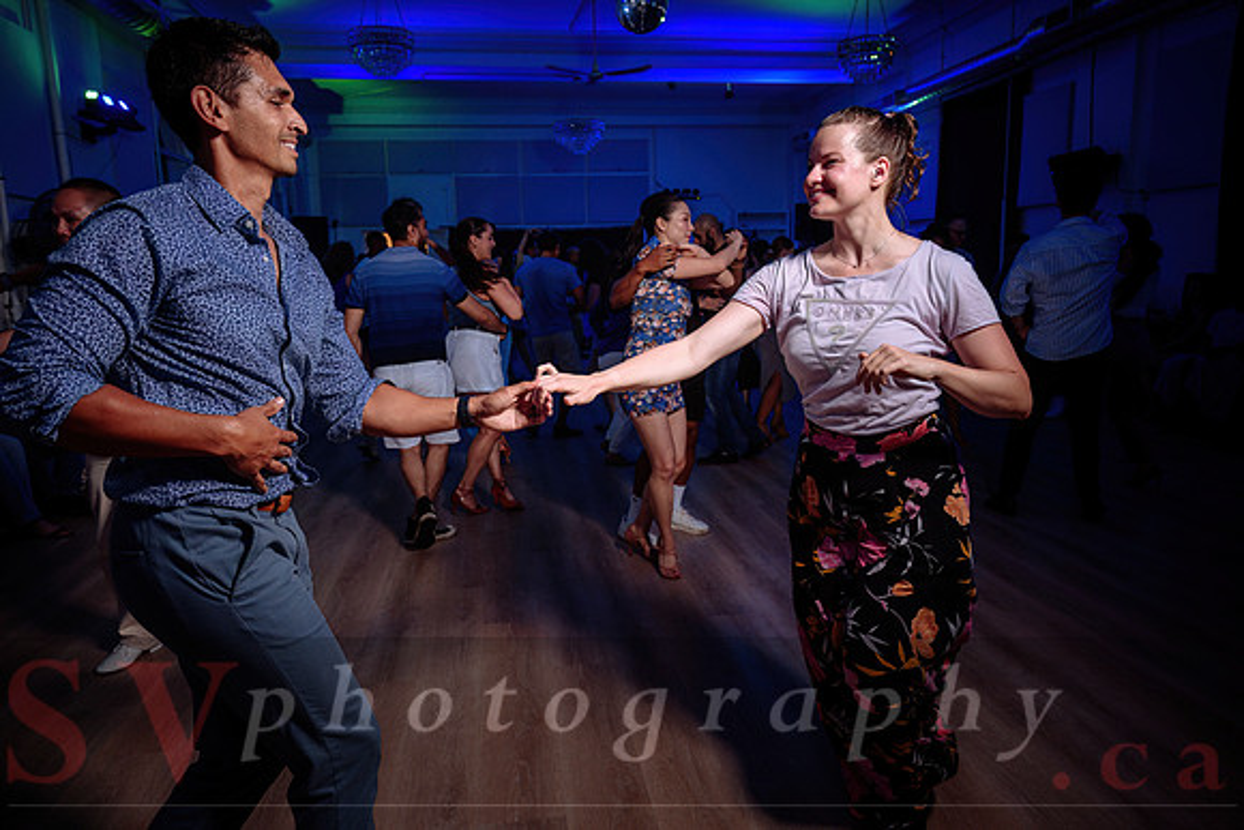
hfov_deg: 73.7
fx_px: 829
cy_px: 415
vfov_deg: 53.2
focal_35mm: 24
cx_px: 622
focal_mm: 24
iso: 800
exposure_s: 1/80
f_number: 4.5
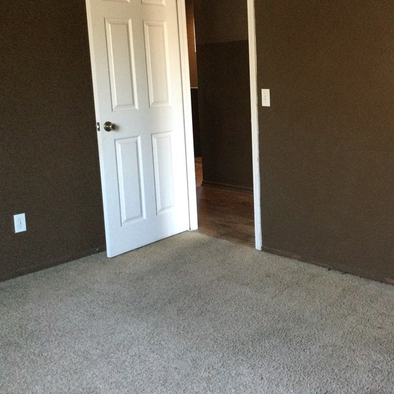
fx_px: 579
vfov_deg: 37.5
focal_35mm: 45
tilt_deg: -10.4
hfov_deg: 36.8
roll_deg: +0.3
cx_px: 289
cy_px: 167
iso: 200
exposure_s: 1/30
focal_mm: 3.3
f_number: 2.4
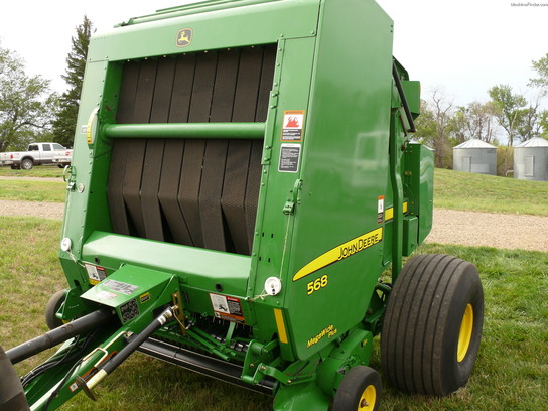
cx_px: 274
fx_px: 554
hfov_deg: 52.6
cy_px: 206
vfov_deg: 40.7
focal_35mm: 35
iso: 100
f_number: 4
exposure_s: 1/160
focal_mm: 7.4
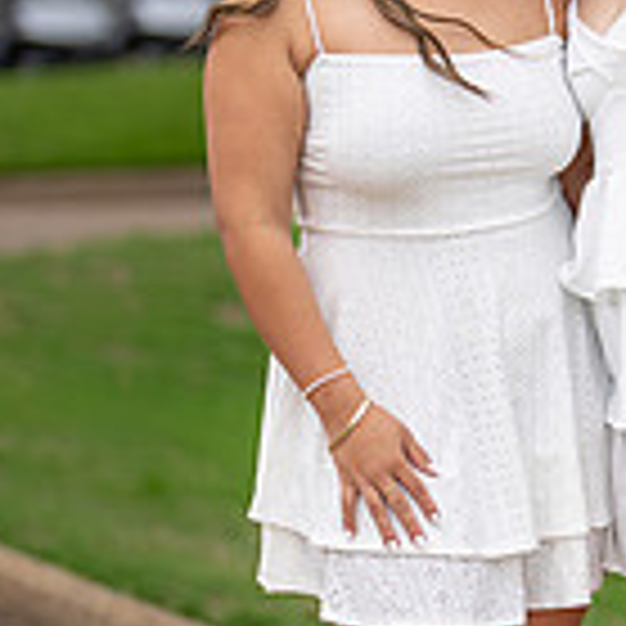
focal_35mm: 212
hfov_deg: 8.2
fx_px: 4337
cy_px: 262
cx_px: 759
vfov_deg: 8.3
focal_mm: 50
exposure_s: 1/1600
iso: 100
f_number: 1.2
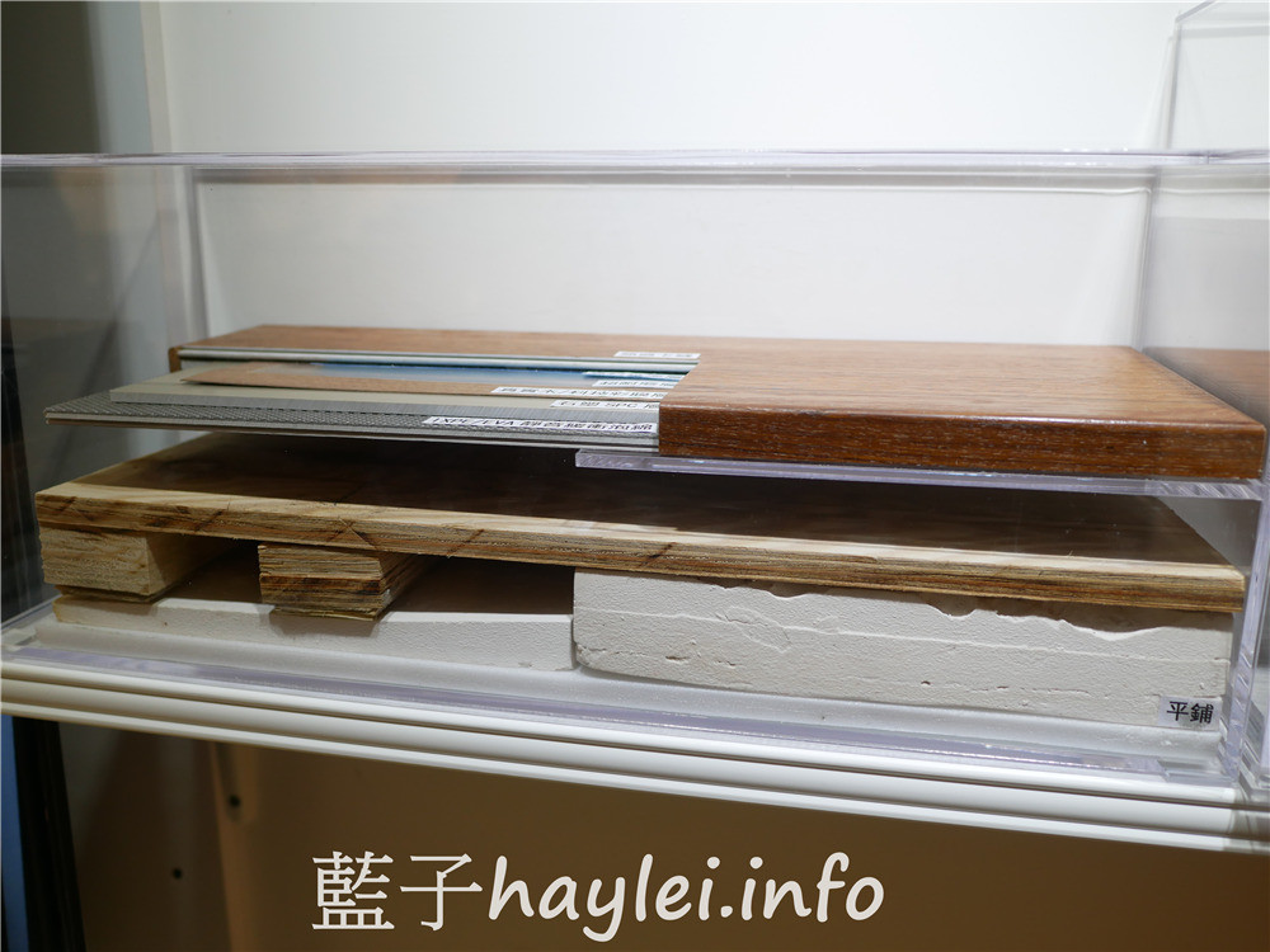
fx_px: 1101
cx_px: 635
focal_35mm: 30
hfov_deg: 60.0
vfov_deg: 46.8
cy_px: 476
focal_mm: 15
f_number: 2.2
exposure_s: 1/200
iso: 200
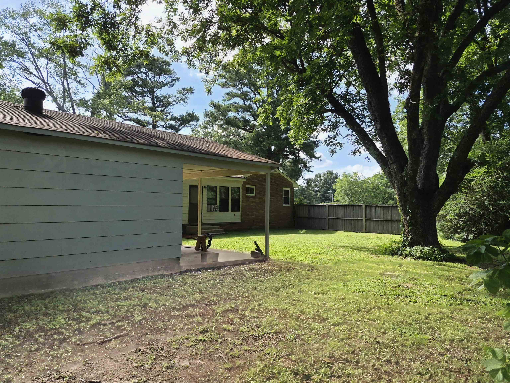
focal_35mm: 23
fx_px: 339
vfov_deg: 58.9
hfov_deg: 73.9
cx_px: 255
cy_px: 192
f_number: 1.8
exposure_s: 1/5000
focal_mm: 5.4
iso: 80
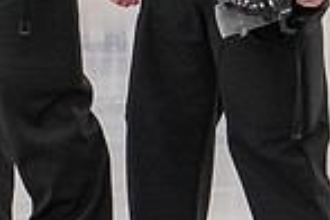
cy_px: -145
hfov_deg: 5.4
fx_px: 3501
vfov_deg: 3.6
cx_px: 237
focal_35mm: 382
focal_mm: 46
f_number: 4
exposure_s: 1/250
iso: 1250
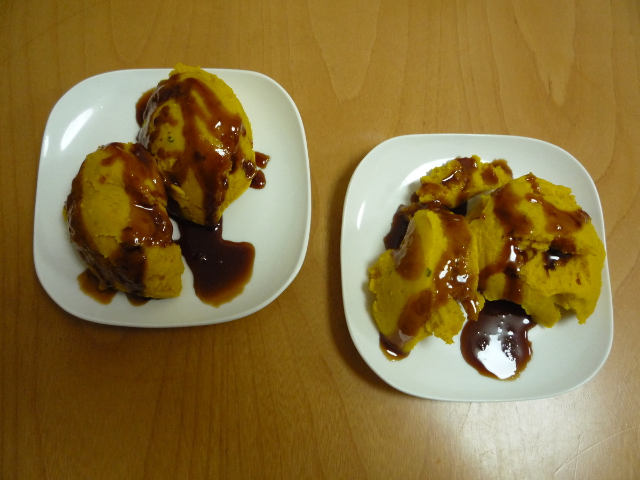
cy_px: 240
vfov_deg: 46.8
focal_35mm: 30
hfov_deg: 60.0
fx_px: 555
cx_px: 320
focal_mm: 5.2
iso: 400
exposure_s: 1/20
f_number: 3.3
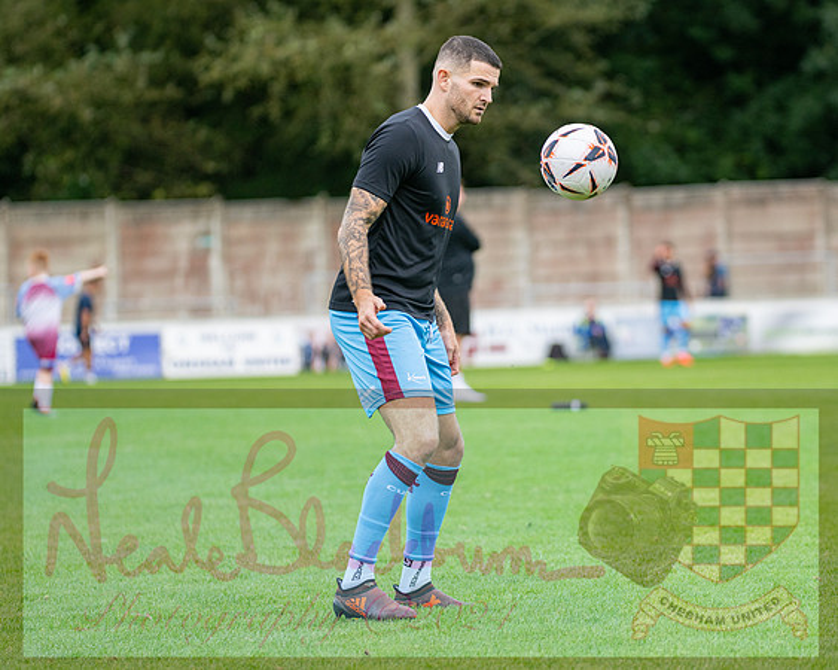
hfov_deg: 10.5
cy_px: 315
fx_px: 4562
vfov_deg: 8.4
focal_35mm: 184
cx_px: 511
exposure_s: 1/1250
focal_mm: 145
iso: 400
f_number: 2.8
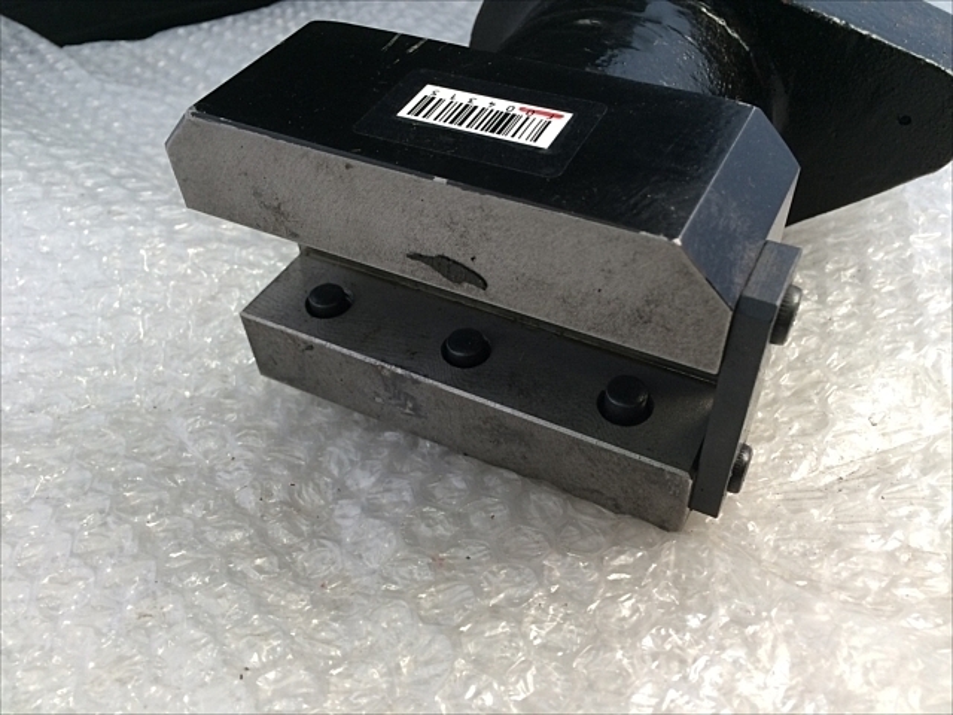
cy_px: 358
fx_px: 798
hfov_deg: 61.7
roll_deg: +7.9
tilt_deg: -37.5
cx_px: 476
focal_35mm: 29
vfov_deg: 48.2
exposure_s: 1/40
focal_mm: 4.15
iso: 40
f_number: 2.2
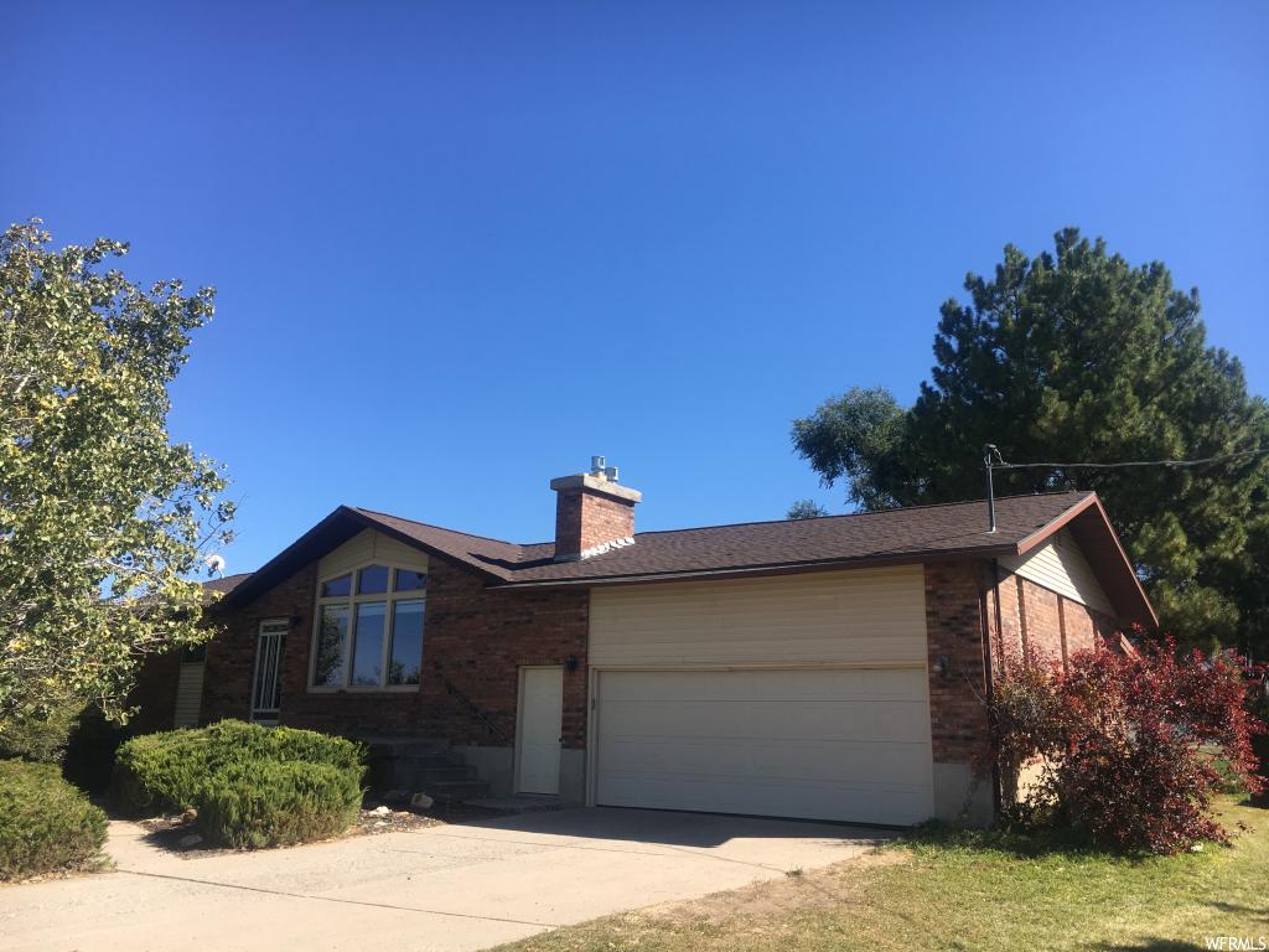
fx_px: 1063
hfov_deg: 61.7
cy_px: 476
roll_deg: -1.8
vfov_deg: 48.2
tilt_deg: +12.9
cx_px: 634
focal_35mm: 29
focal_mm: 4.15
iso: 25
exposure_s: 1/950
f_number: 2.2
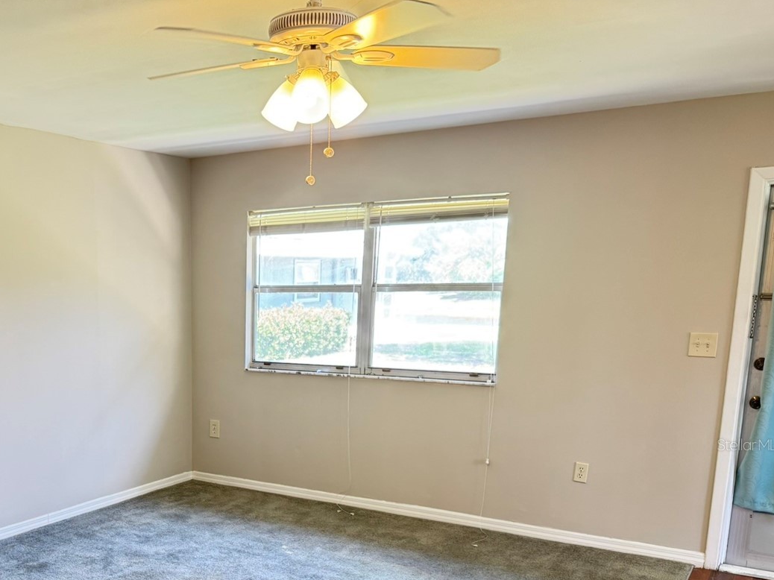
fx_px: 827
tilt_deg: -11.5
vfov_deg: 37.6
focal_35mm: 37
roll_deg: +0.4
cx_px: 191
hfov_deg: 48.2
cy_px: 444
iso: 250
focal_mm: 6.76
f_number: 1.78
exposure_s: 1/60
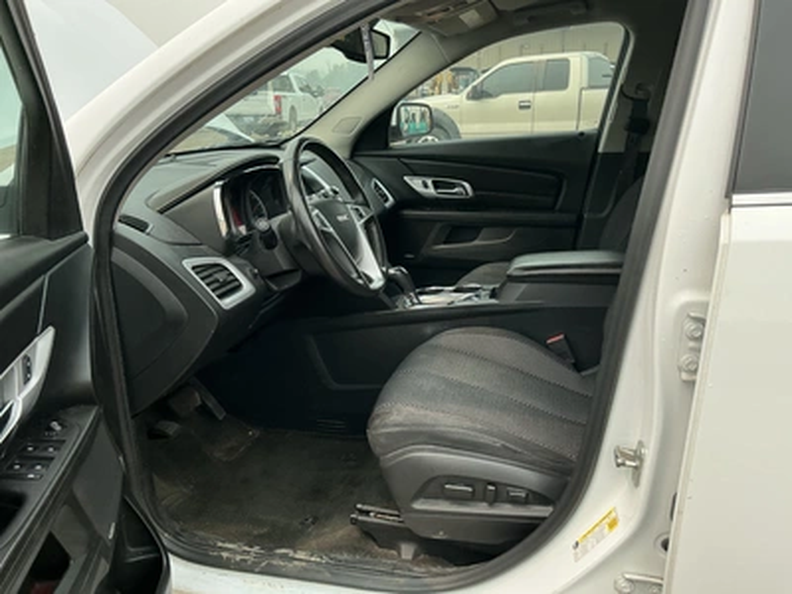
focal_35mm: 28
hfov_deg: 63.4
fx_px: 641
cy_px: 297
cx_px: 396
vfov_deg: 49.7
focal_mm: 3
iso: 25
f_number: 1.8
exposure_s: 1/666
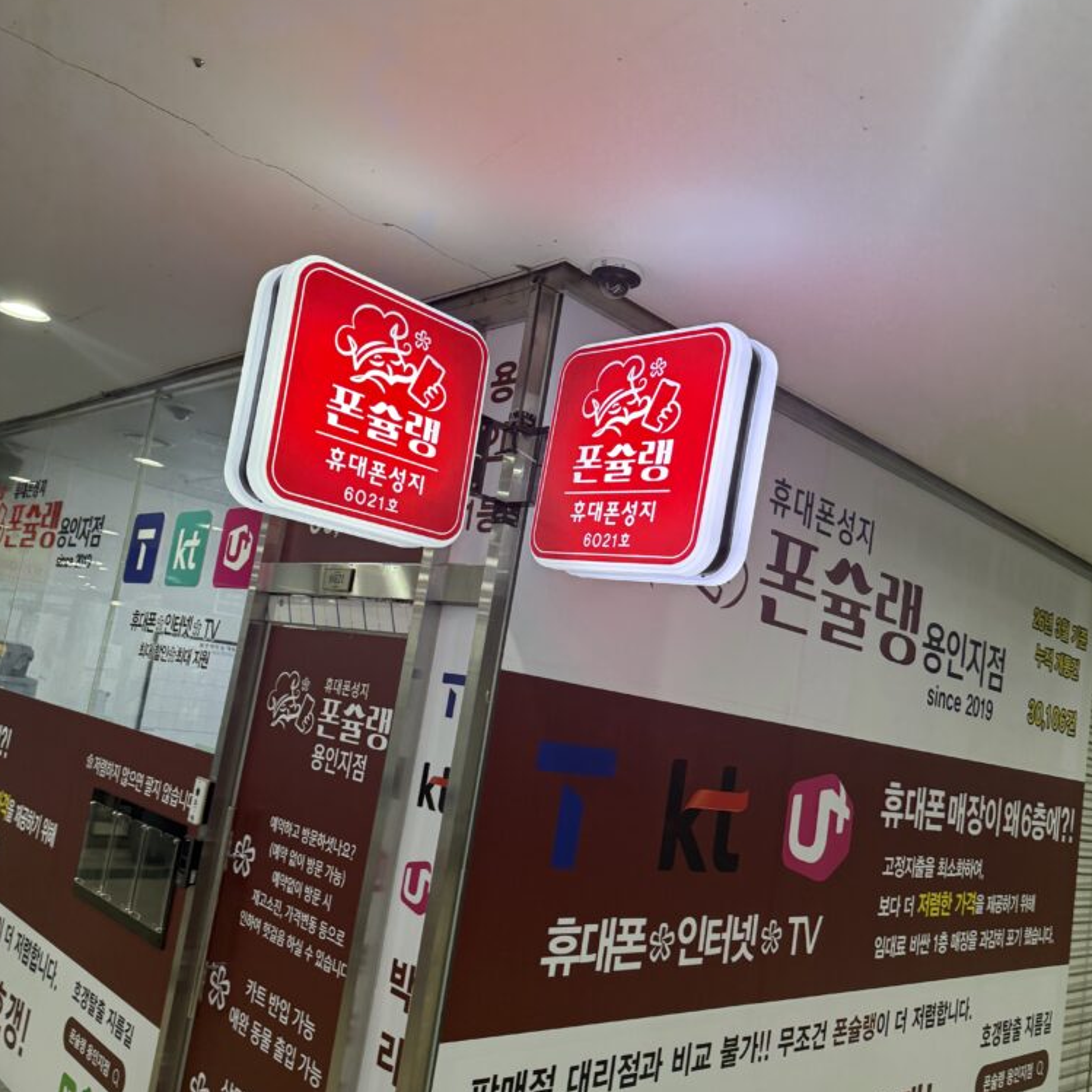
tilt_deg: +6.5
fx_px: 1035
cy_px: 561
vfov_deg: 55.6
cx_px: 545
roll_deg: -5.4
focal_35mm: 29
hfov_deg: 55.6
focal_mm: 6.76
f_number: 1.78
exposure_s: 1/148
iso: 160
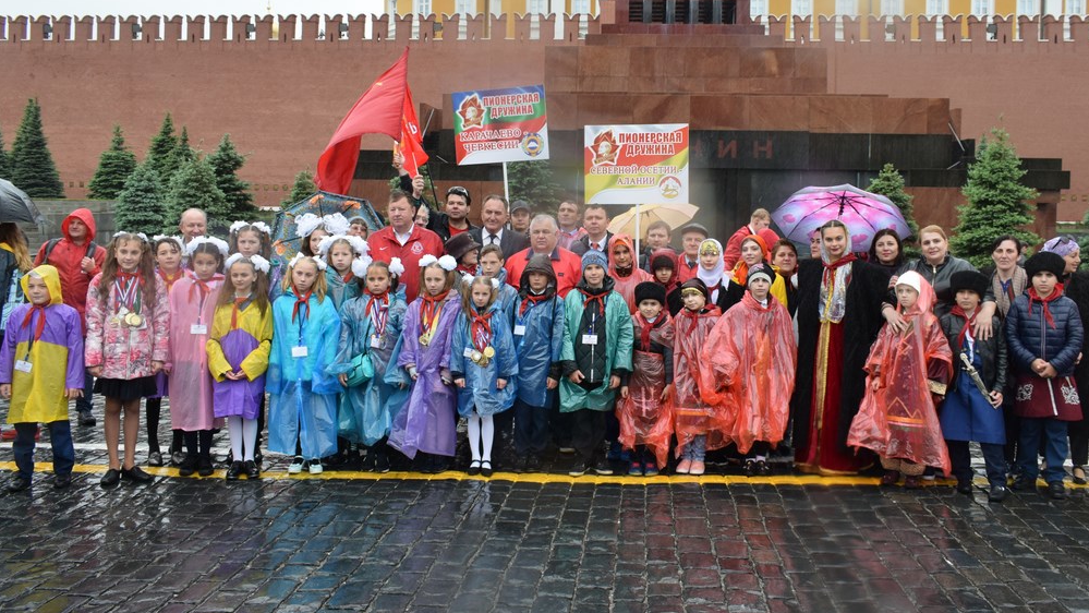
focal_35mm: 29
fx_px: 837
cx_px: 556
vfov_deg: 40.1
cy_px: 279
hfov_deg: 66.1
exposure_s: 1/250
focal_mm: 18
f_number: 8
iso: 400
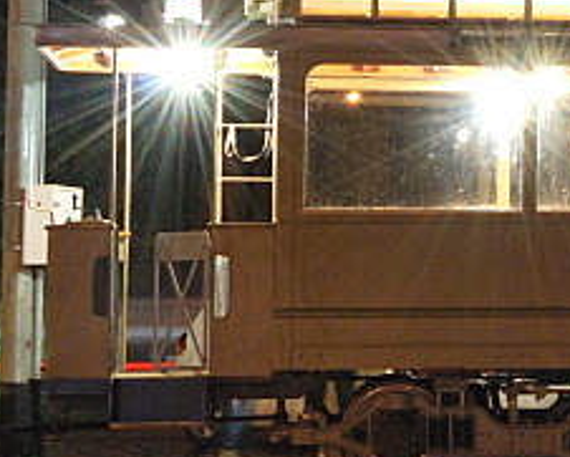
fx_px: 2515
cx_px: 821
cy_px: 50
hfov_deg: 12.4
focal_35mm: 149
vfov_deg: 10.3
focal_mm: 20
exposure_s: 6
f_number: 11
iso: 200
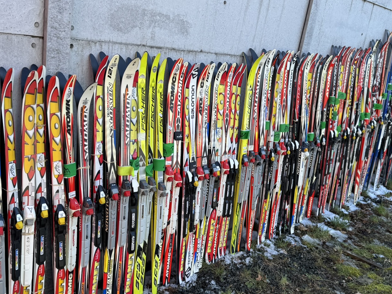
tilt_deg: -18.3
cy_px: 180
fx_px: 453
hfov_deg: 46.8
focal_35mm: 40
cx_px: 205
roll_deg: -9.7
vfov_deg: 35.8
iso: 80
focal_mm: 6.76
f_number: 1.78
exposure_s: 1/598
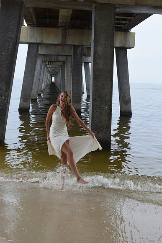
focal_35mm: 51
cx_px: 81
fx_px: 344
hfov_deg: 26.5
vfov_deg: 38.9
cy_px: 122
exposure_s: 1/250
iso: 250
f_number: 8
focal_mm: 34
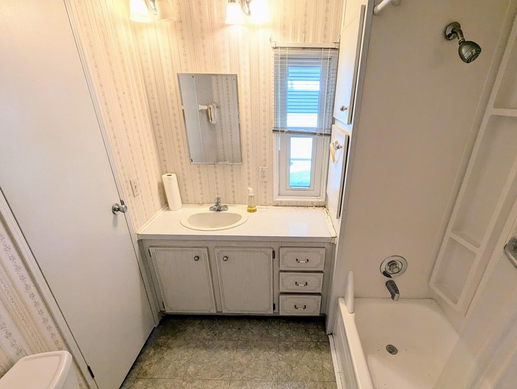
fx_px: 239
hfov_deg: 94.1
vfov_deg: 77.8
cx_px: 283
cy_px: 221
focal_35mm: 16
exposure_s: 1/120
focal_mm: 1.95
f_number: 2.2
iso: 90
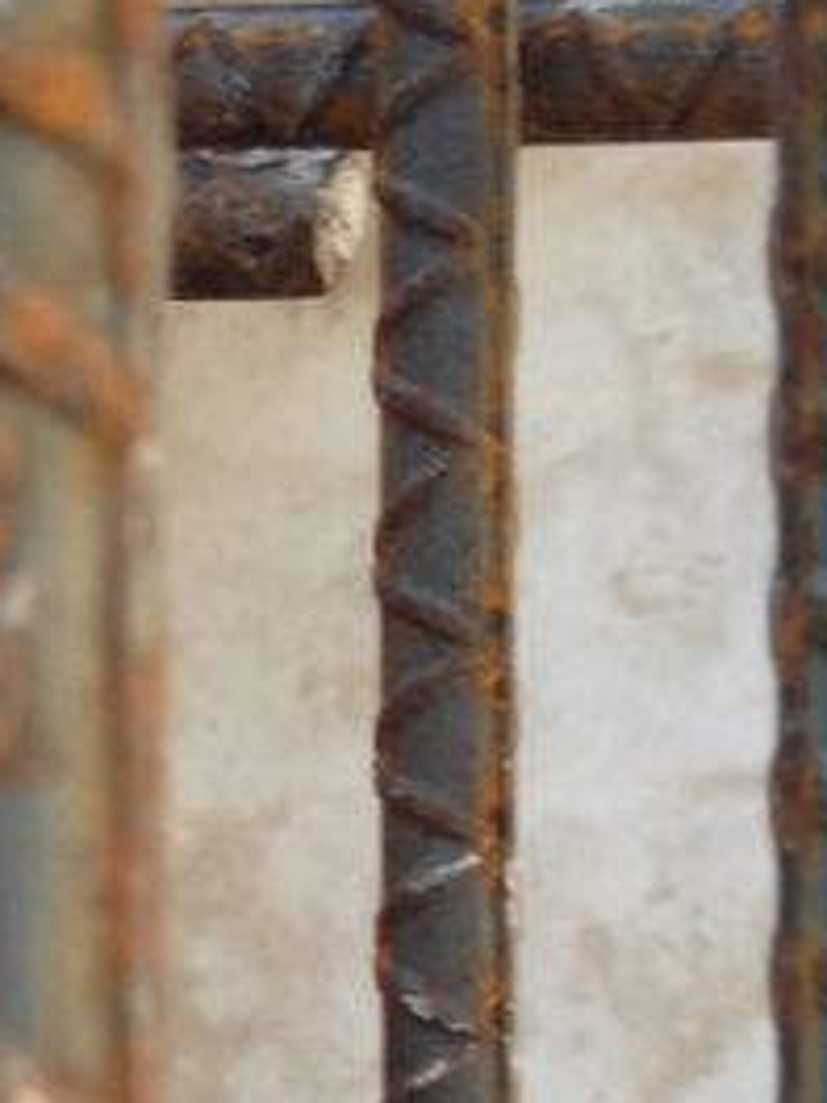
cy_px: 1918
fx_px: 6498
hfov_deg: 7.1
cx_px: -518
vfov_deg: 9.3
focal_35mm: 204
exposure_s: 1/122
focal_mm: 4.28
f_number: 2.4
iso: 50
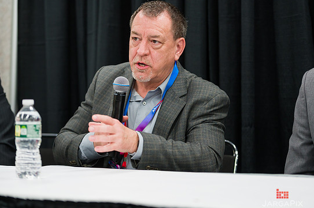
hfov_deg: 18.8
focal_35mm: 109
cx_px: 150
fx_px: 950
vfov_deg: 12.5
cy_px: 108
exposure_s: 1/320
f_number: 3.2
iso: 1600
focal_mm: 102
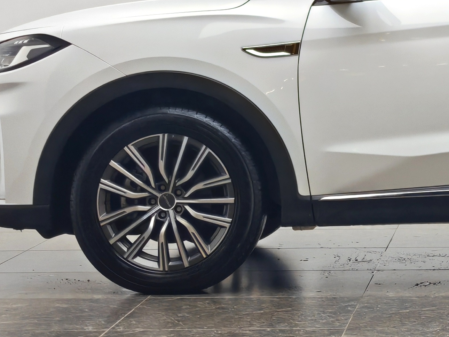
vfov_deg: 8.5
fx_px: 2270
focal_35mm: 175
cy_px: 43
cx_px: 526
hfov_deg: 11.1
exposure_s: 1/120
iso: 50
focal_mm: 7.62
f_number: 1.6
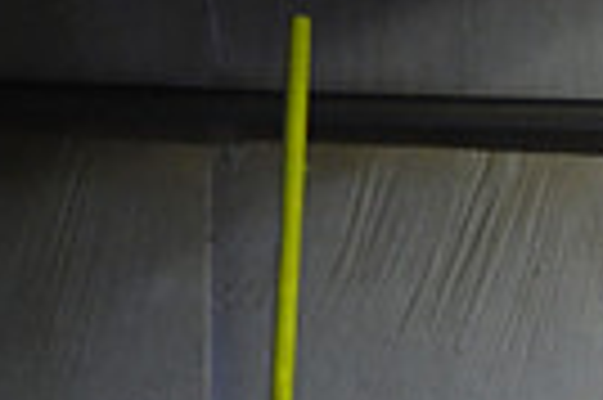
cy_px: 753
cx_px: 1112
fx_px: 14471
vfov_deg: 1.6
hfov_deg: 2.4
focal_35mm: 865
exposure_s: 1/400
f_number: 2.8
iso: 6400
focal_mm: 200
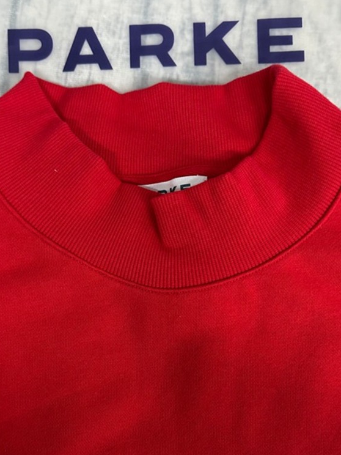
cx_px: 156
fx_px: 565
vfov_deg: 42.8
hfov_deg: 33.6
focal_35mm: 43
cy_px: 327
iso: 320
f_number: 1.78
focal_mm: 6.86
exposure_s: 1/50
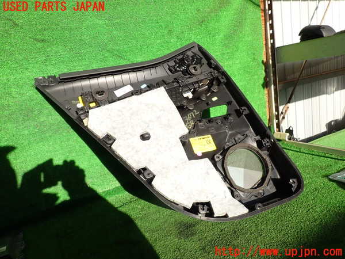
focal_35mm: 25
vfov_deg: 54.9
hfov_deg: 69.4
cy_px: 130
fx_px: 249
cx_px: 172
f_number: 2.8
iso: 100
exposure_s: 1/640
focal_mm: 4.5
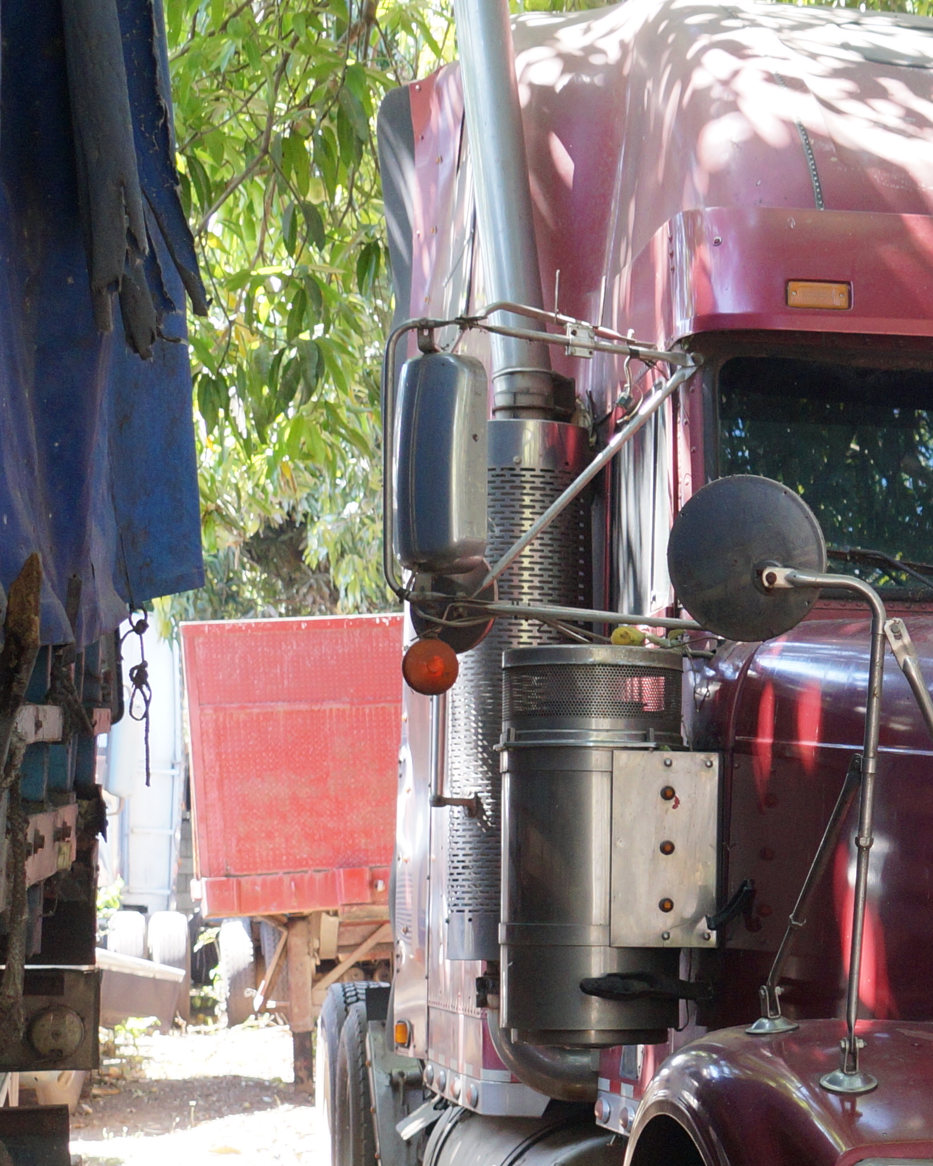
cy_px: 836
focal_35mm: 82
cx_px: 1104
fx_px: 2841
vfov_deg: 23.0
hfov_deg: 17.8
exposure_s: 1/125
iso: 400
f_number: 4.5
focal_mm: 21
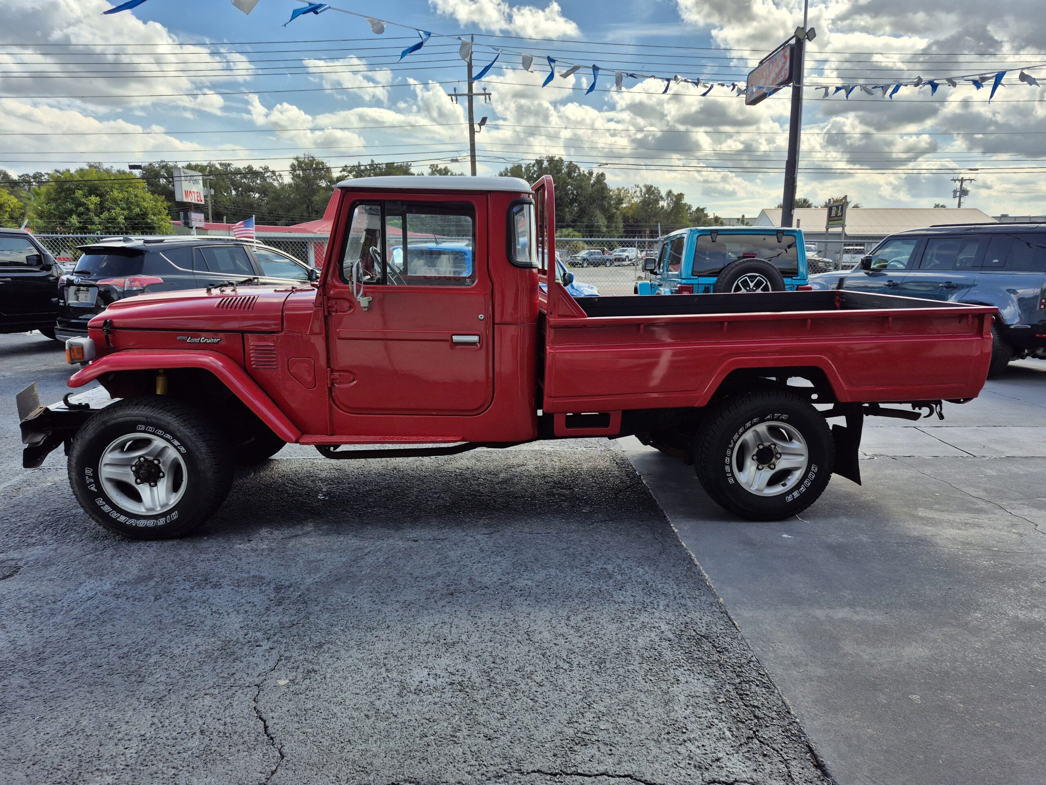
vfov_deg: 58.9
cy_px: 392
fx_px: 695
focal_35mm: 23
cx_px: 523
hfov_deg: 73.9
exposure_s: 1/2392
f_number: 1.8
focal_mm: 5.4
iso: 25
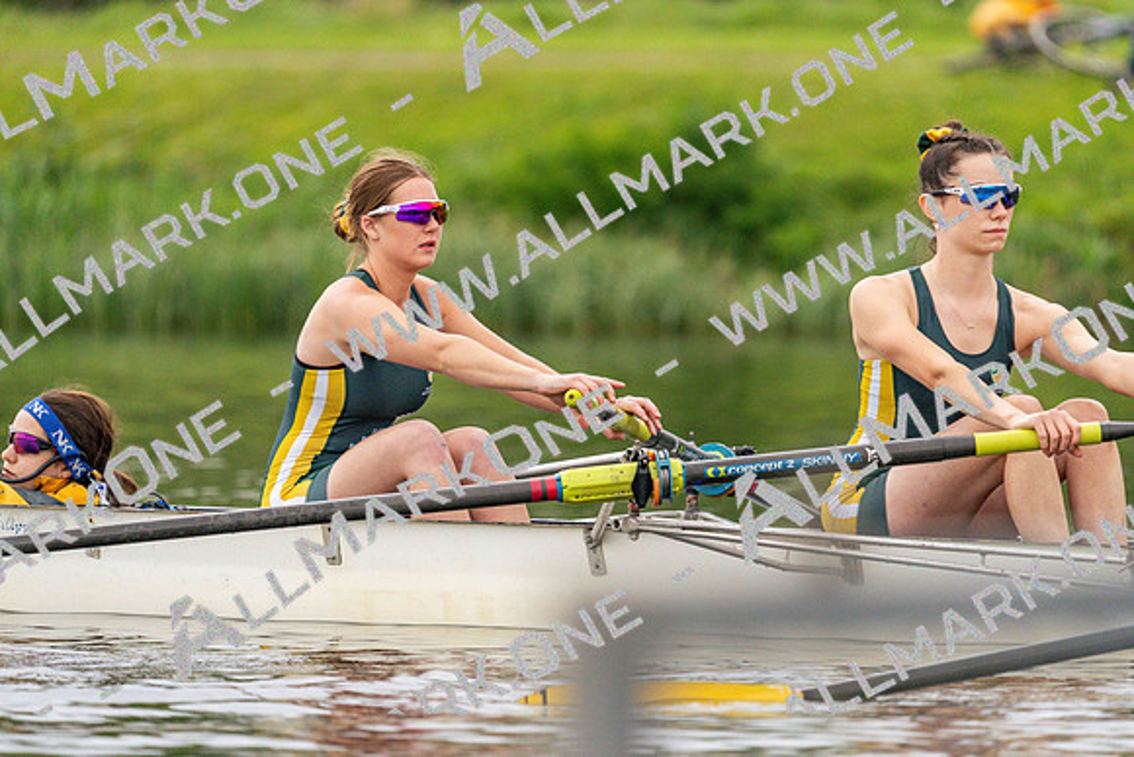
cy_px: 378
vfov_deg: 3.0
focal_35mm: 452
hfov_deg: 4.6
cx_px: 567
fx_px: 14241
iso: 1600
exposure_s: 1/1600
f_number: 6.3
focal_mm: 452
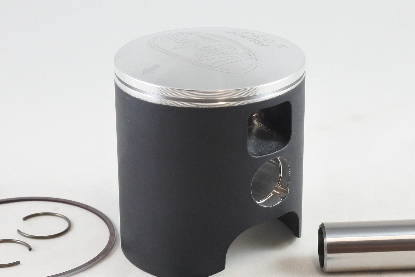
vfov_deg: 17.7
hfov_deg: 26.3
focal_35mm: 77
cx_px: 208
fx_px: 887
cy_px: 170
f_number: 4.5
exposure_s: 1/125
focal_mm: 19.7
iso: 720
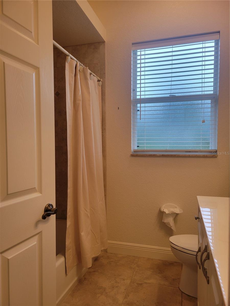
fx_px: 230
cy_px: 153
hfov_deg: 53.1
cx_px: 115
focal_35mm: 26
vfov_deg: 67.3
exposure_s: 1/120
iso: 160
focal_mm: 5.4
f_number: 1.8
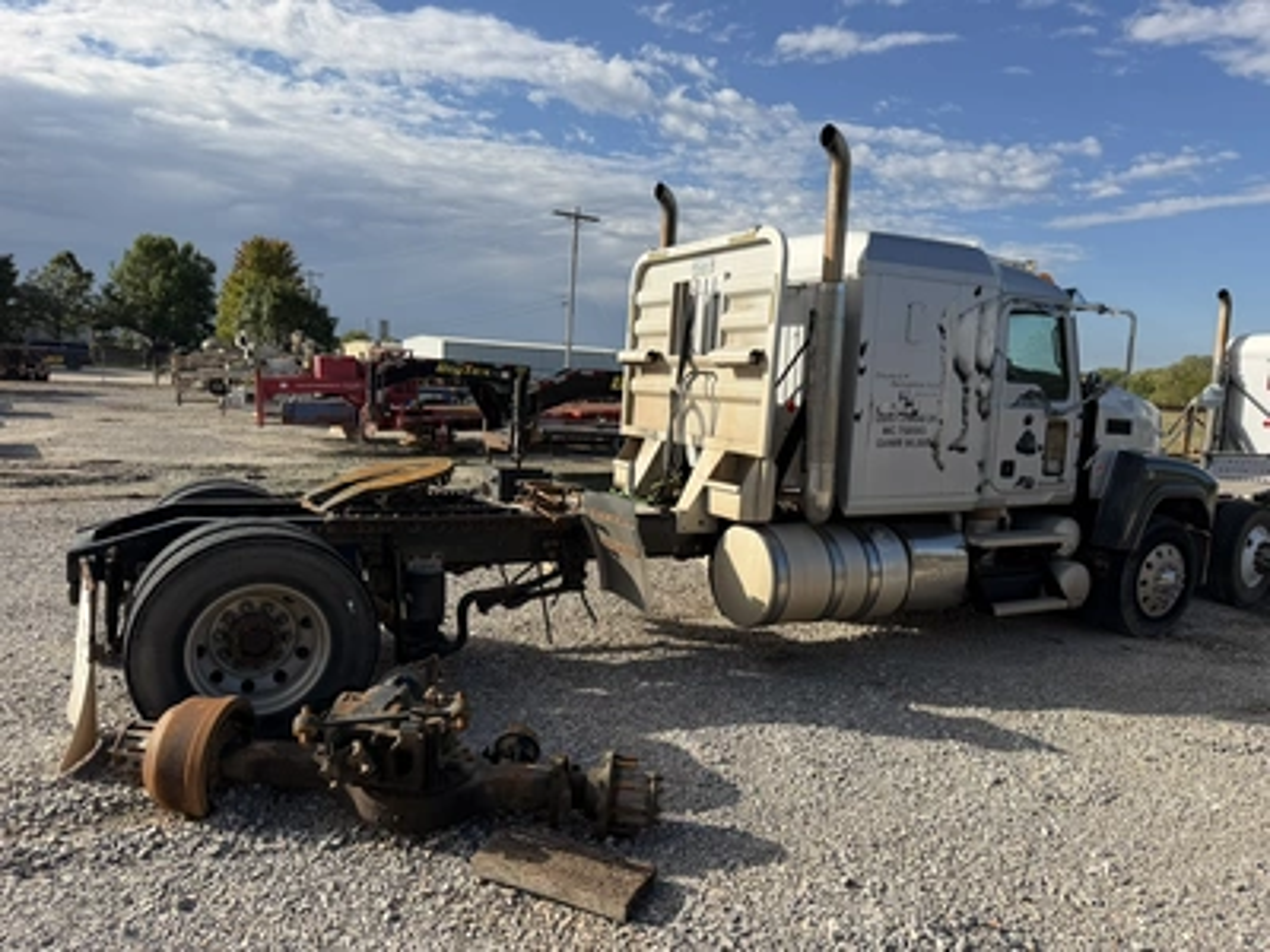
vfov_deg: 56.8
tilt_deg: -4.3
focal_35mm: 24
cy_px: 476
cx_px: 635
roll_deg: -3.1
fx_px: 881
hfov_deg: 71.6
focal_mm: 6.76
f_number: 1.78
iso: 80
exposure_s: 1/4673
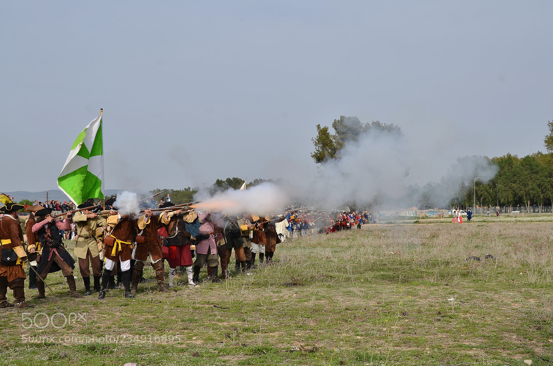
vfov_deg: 23.7
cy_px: 183
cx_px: 276
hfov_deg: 35.1
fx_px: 874
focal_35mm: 57
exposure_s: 1/250
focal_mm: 38
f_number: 9.5
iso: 100
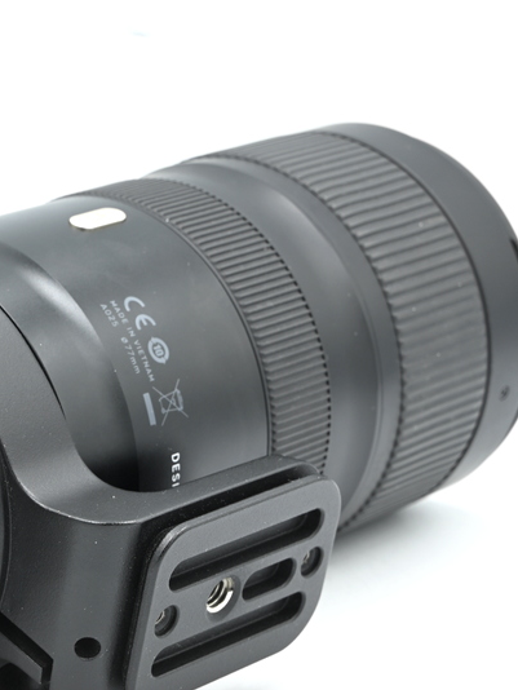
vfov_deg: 14.6
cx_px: 45
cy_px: 378
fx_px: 2691
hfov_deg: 10.9
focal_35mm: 135
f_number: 14
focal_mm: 75
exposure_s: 1/13
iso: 200
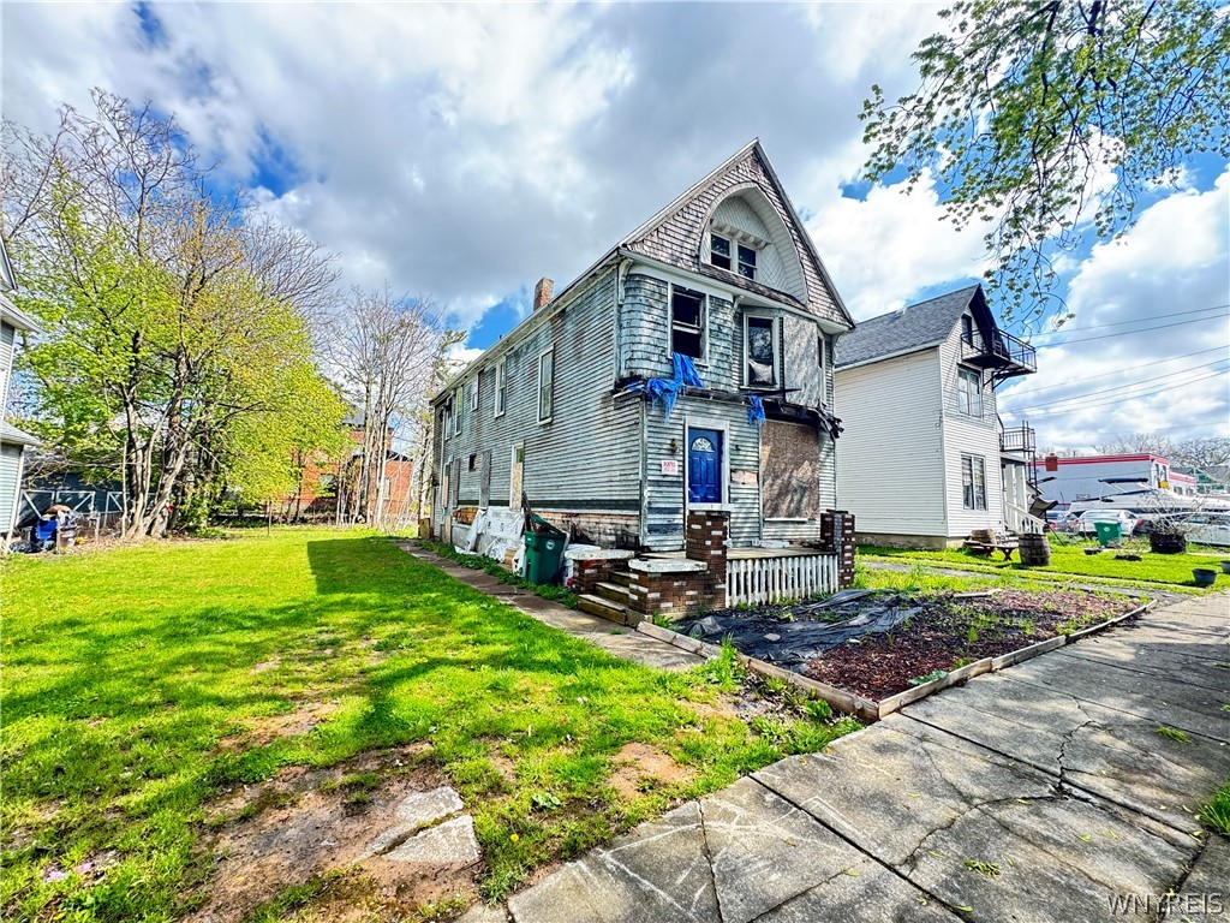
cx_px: 615
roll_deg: -1.1
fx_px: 497
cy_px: 462
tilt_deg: +5.7
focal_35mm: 14
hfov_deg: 102.1
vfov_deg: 85.7
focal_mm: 2.22
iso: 40
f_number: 2.2
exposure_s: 1/164
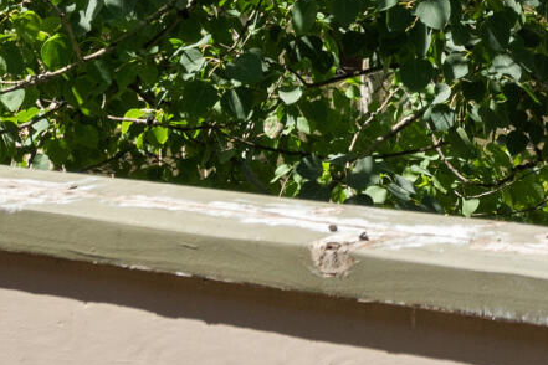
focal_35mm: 177
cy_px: -443
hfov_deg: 11.3
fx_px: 2694
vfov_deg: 7.4
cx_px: 708
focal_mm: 26
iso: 250
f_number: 7.1
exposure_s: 1/800
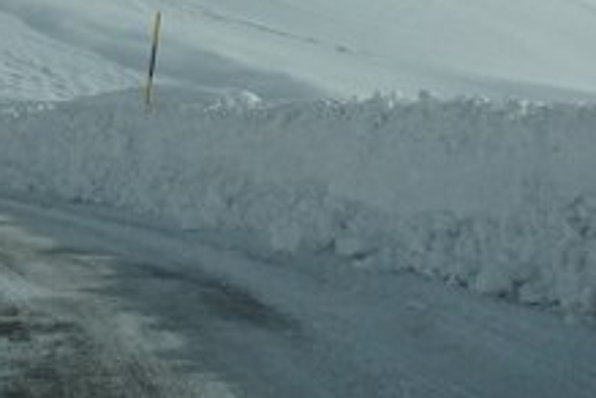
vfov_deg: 17.9
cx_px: 204
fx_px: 1159
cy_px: -149
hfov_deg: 28.7
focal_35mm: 70
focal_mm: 16
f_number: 16
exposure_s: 1/2000
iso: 1600
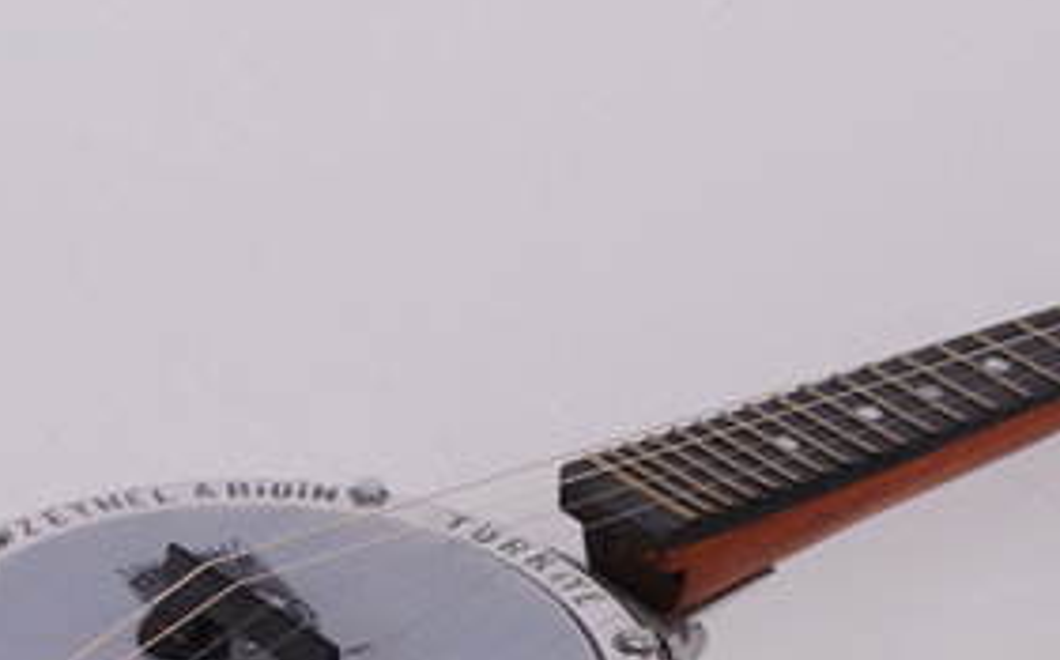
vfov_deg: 6.4
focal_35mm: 203
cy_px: 728
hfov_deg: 10.3
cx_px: 626
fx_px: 5858
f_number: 13
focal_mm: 62
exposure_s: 1/60
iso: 100
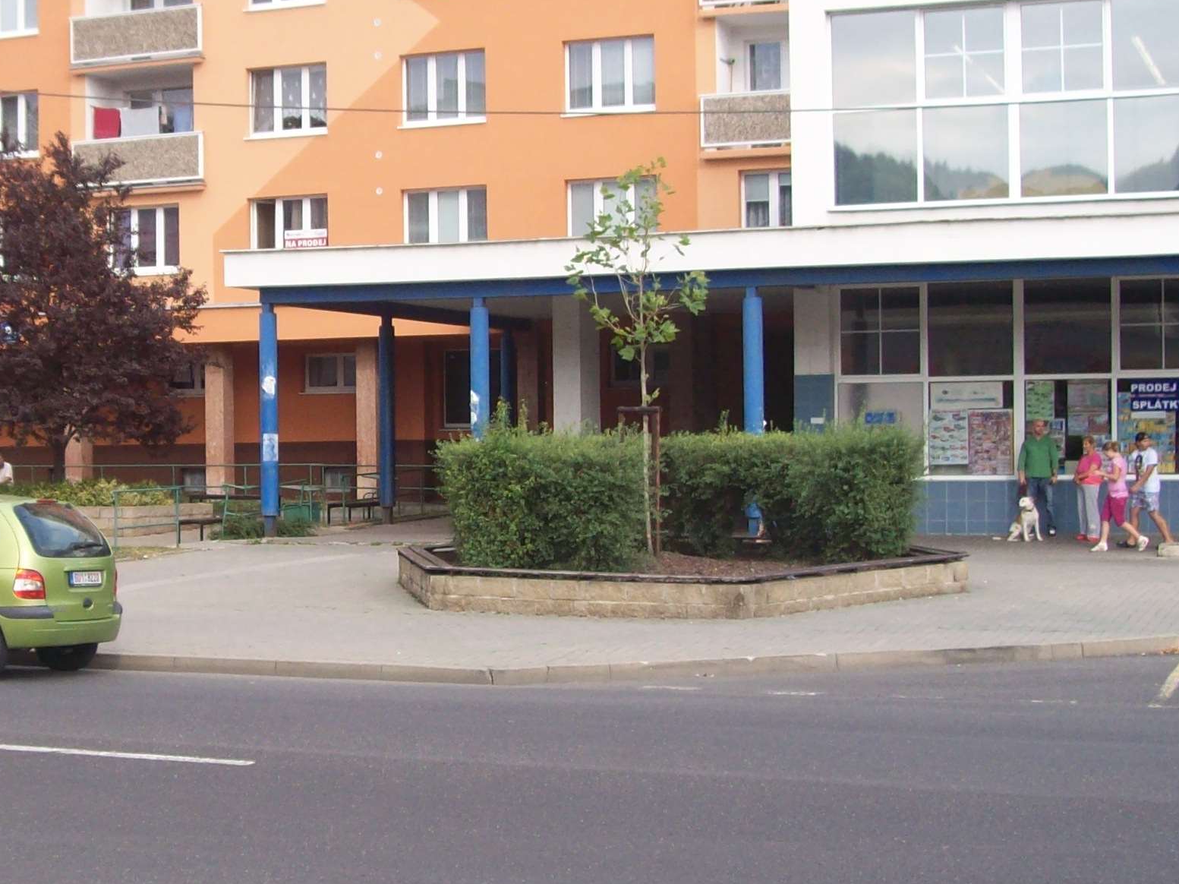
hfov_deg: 28.8
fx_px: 2247
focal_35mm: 66
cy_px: 487
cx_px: 243
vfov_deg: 22.2
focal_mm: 6
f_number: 2.7
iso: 80
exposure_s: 1/394
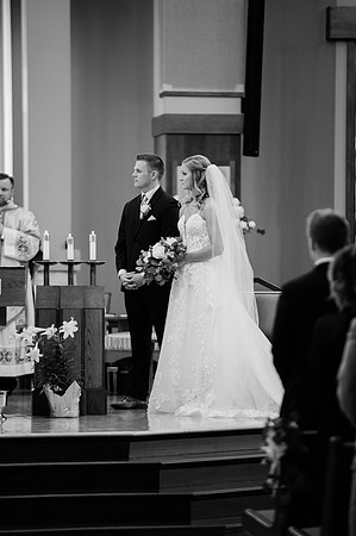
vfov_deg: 10.3
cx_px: 178
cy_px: 268
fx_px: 2973
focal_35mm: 200
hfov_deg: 6.9
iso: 1600
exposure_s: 1/250
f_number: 2.8
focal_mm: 200
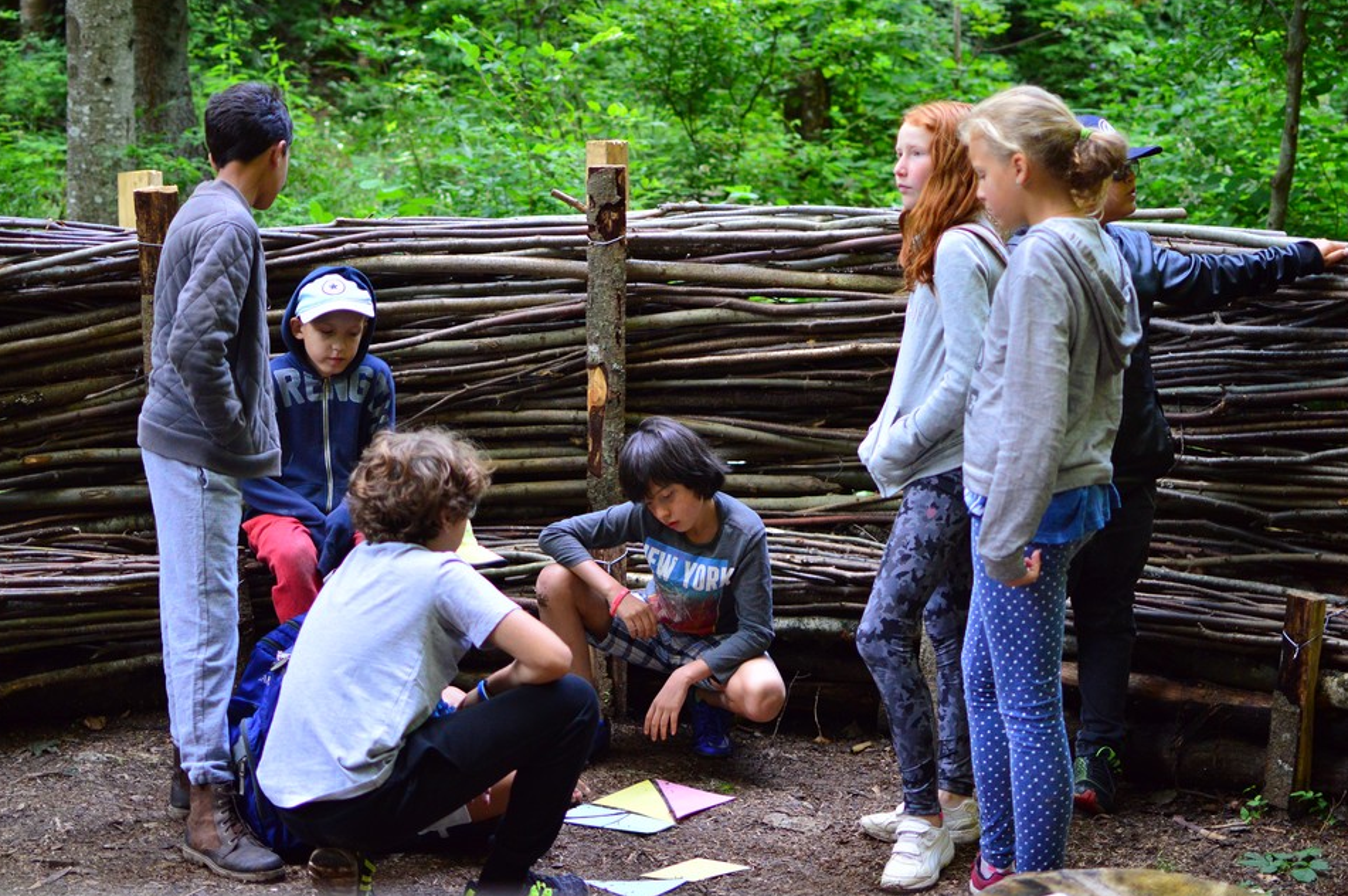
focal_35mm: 57
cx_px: 653
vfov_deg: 23.9
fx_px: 2115
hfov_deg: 35.4
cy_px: 469
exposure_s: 1/500
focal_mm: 35
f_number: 1.8
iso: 800
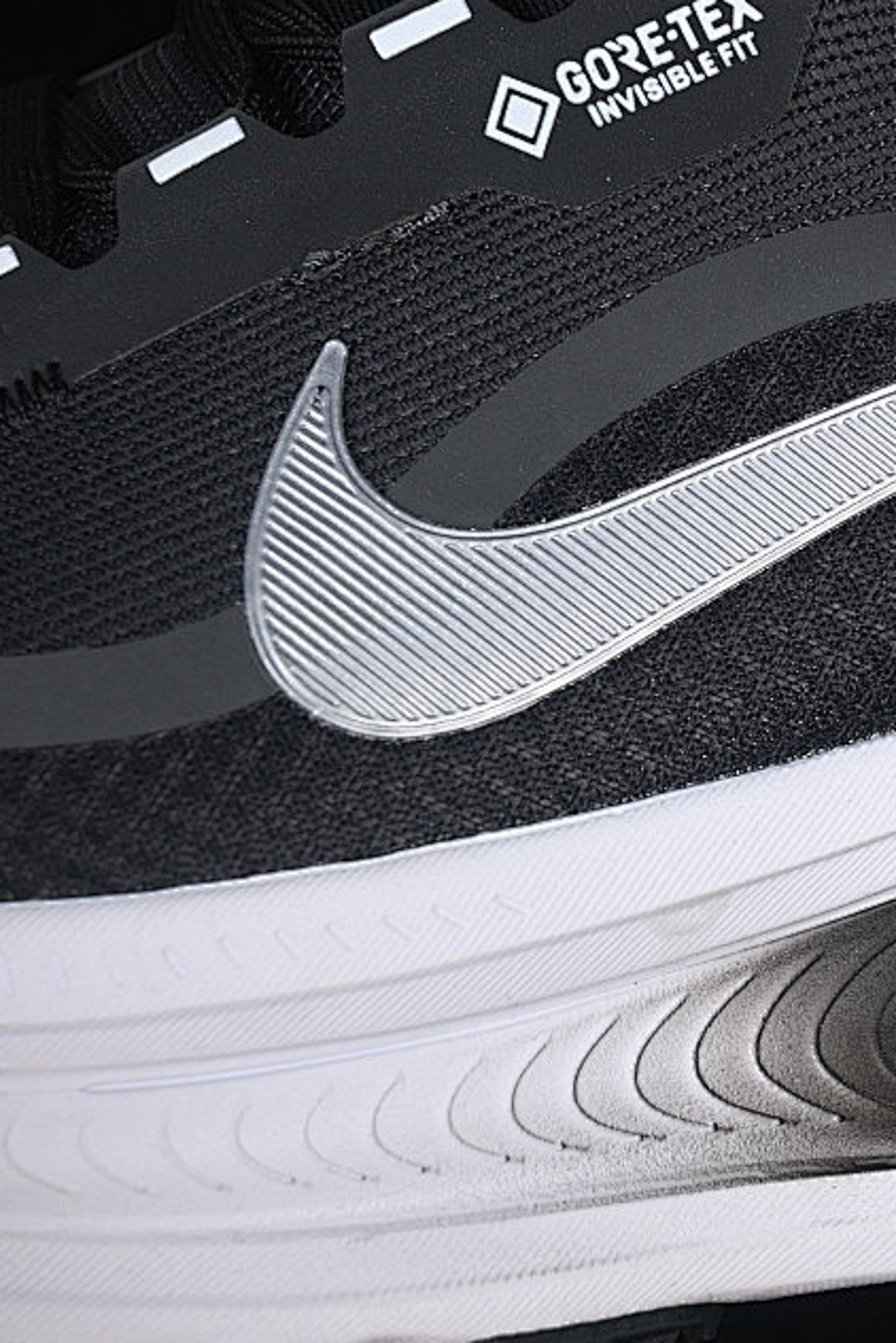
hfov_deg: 10.6
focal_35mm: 128
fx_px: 4778
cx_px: 968
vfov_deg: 16.0
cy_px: 605
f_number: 6.3
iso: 160
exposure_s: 1/60
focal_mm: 50
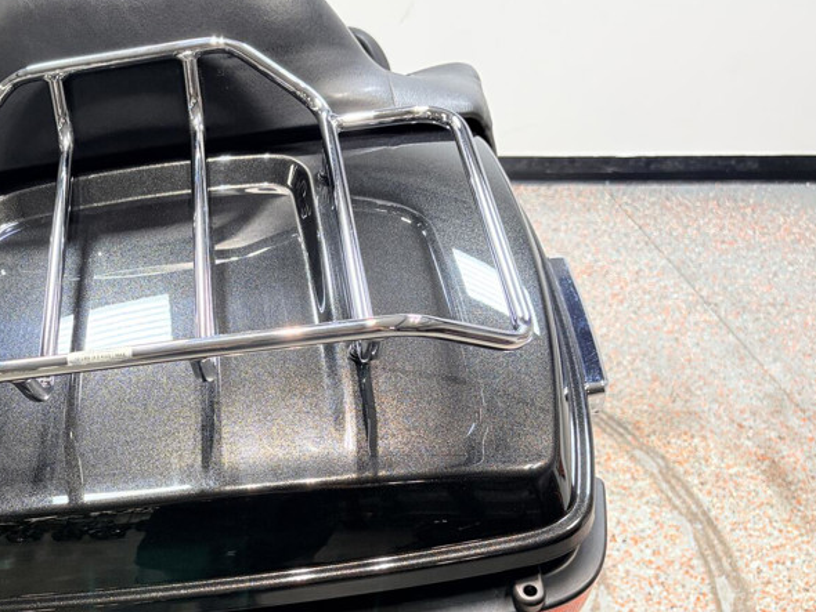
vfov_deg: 30.5
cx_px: 158
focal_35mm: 47
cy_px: 446
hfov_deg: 38.8
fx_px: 1108
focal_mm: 5.96
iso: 80
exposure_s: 1/120
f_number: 1.6
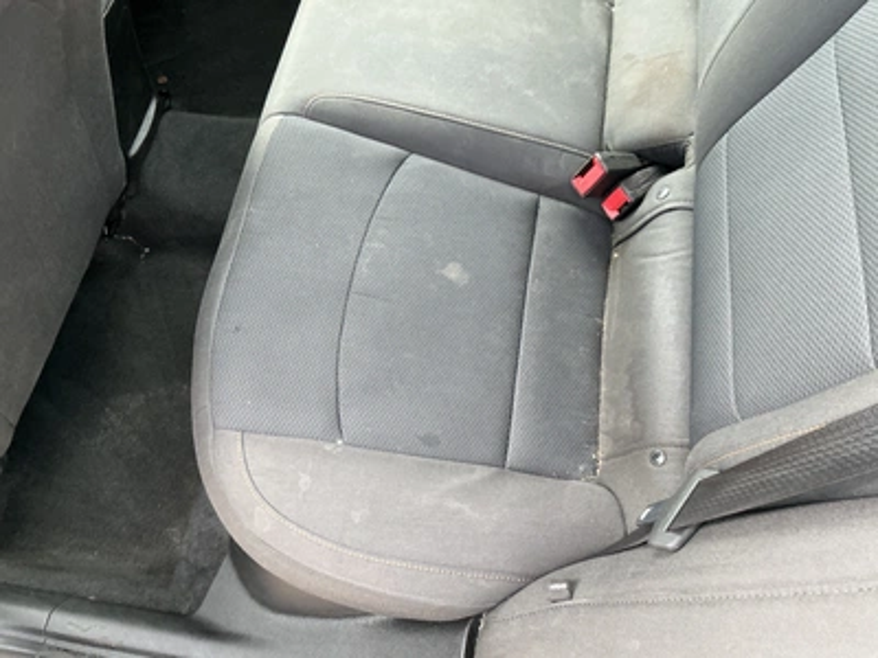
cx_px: 439
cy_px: 329
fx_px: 710
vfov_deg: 49.7
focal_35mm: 28
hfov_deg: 63.4
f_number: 1.8
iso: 160
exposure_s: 1/60
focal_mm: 3
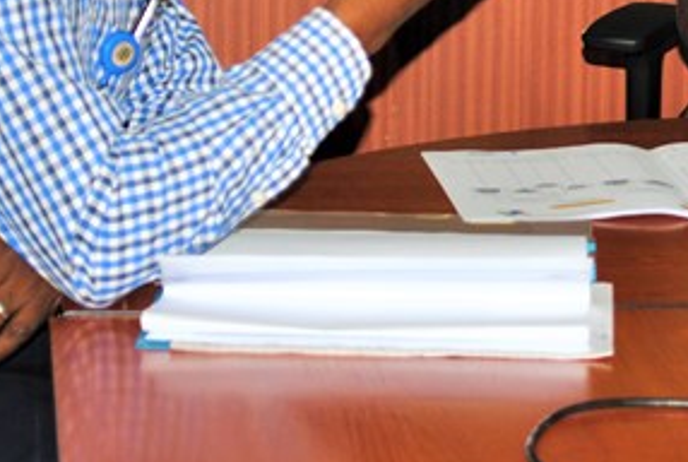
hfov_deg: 11.1
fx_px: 3505
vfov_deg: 7.5
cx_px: 624
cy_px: -99
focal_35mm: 183
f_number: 5.3
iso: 200
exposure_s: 1/60
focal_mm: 46
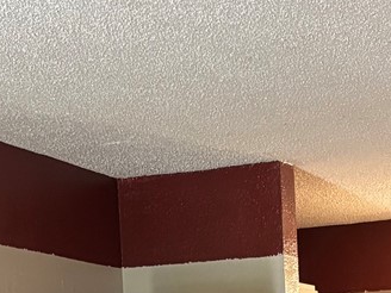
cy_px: 504
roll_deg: +4.0
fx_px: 1435
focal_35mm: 127
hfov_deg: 15.5
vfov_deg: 11.0
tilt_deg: -3.2
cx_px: 199
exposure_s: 1/60
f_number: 1.6
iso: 320
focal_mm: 5.96
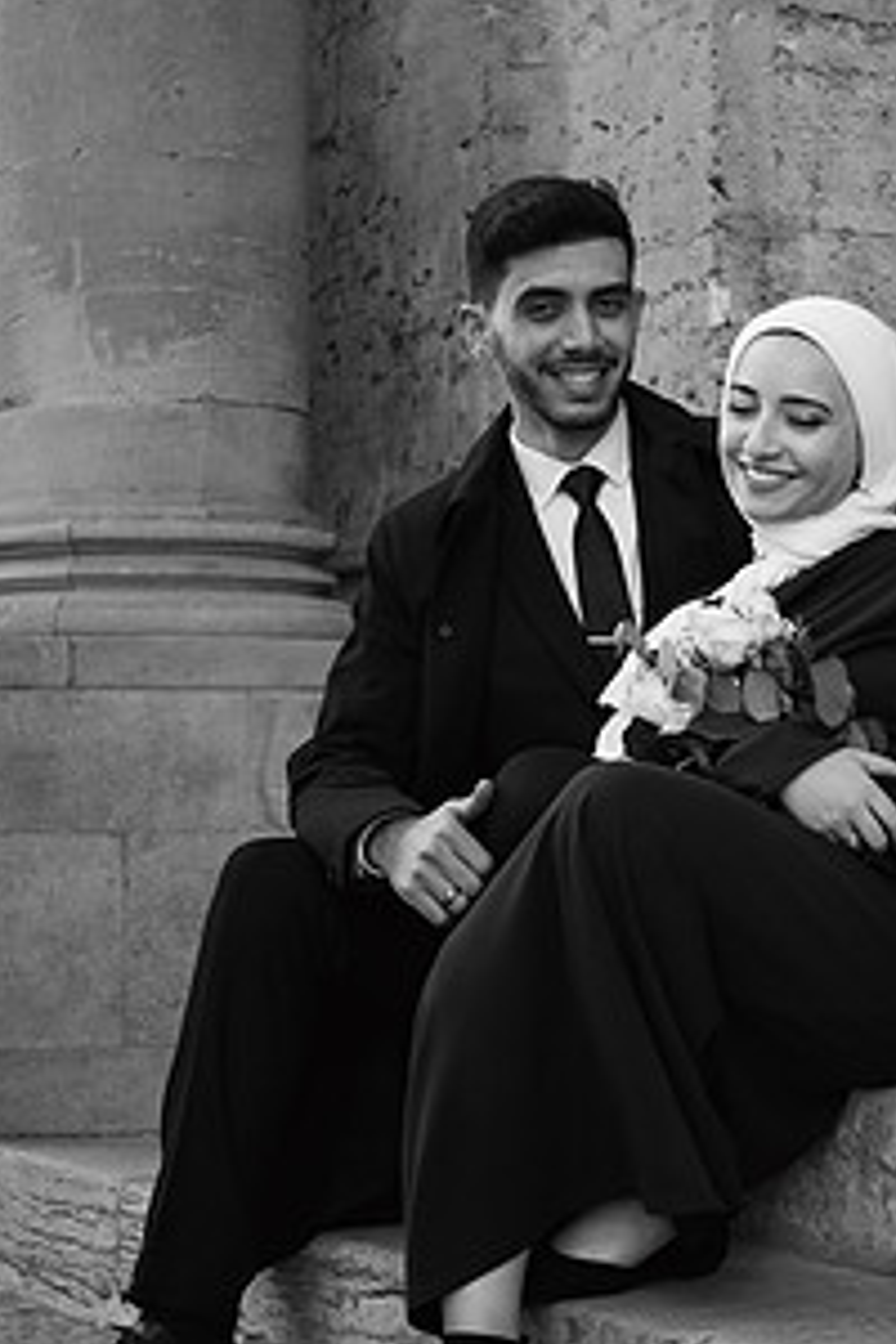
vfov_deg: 22.6
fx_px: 3360
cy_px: 596
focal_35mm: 90
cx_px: 529
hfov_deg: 15.2
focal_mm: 40
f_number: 2.8
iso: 200
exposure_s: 1/640
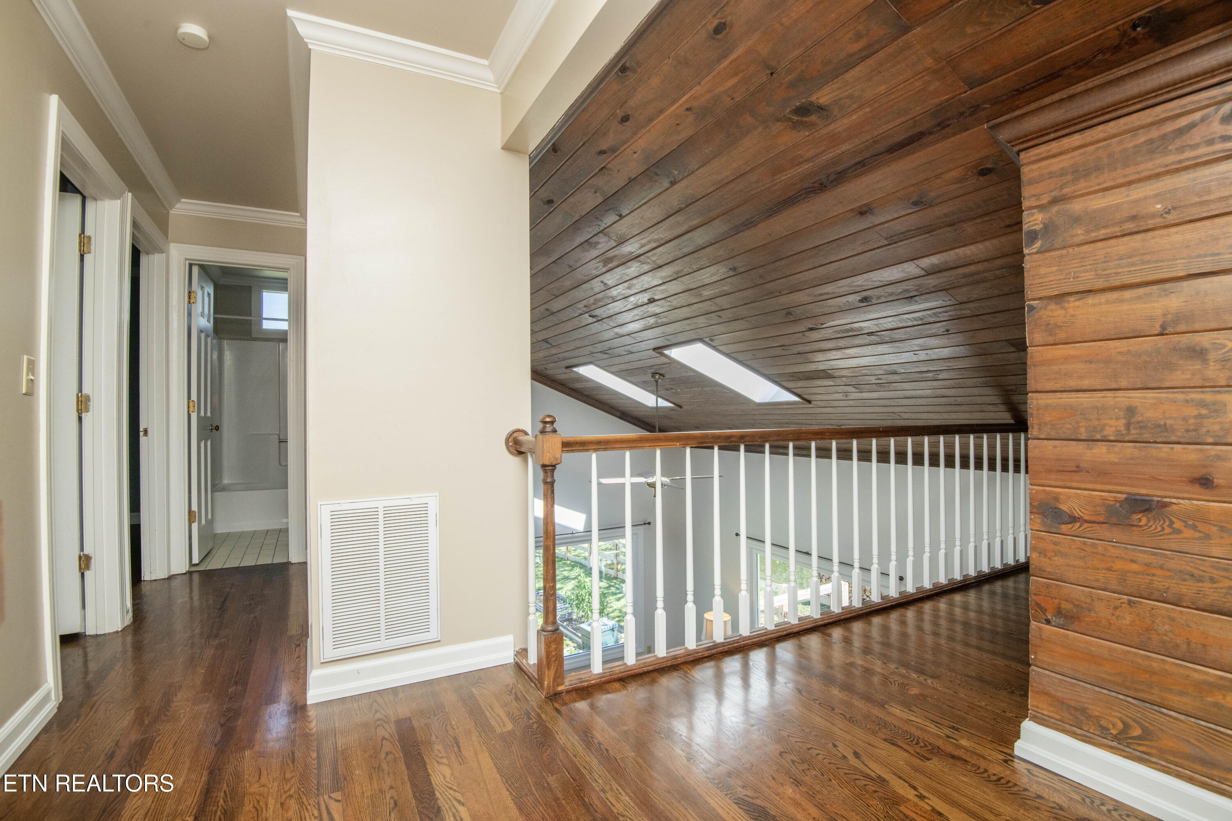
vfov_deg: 73.7
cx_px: 616
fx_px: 548
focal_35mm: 16
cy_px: 410
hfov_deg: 96.7
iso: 500
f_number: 9
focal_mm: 16
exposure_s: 1/250
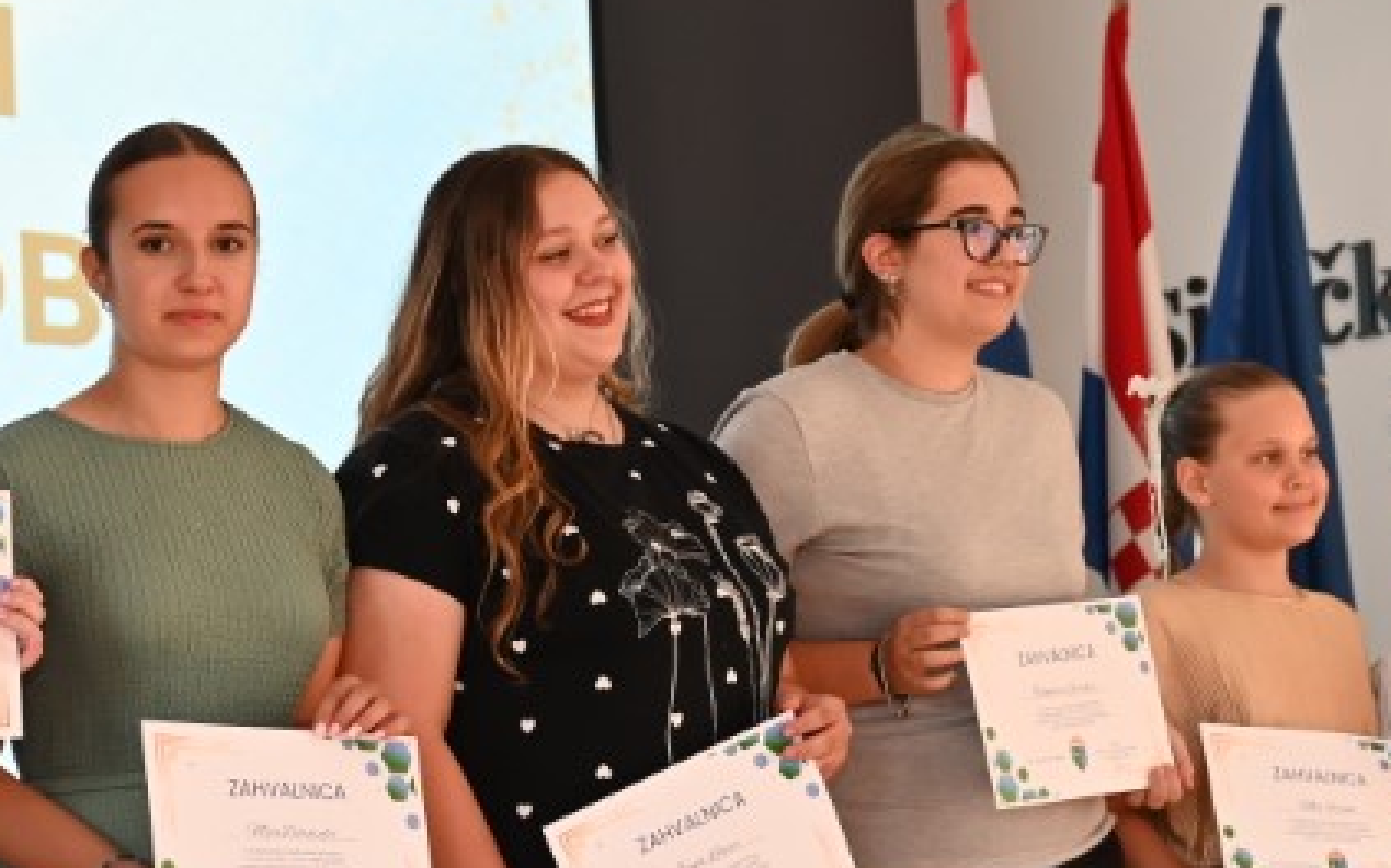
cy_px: 641
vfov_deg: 13.4
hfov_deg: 21.3
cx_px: 437
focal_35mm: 97
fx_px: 3676
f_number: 4
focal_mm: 35
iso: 720
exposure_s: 1/60
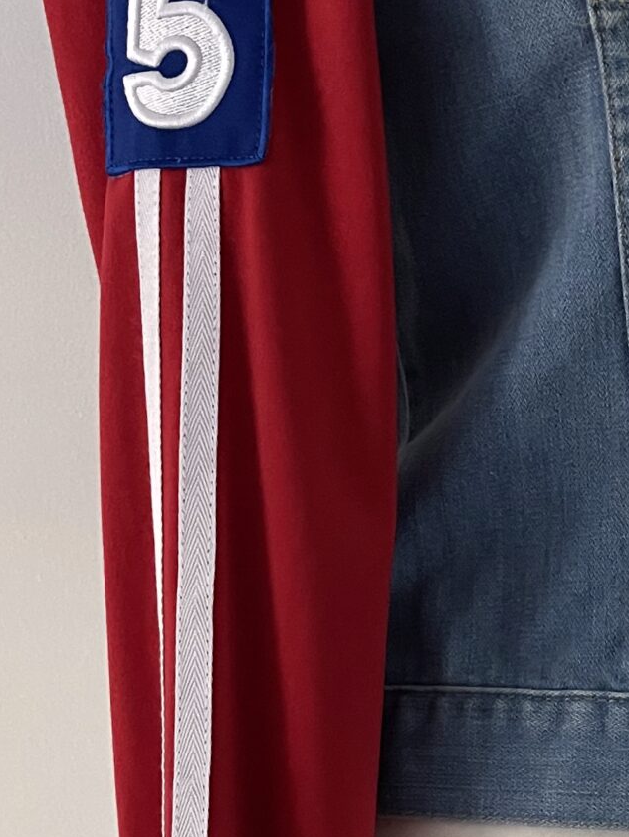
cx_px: 524
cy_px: 492
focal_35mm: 76
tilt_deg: -4.0
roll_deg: -0.1
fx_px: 1840
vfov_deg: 25.6
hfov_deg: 19.2
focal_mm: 5.1
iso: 640
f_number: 1.6
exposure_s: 1/30
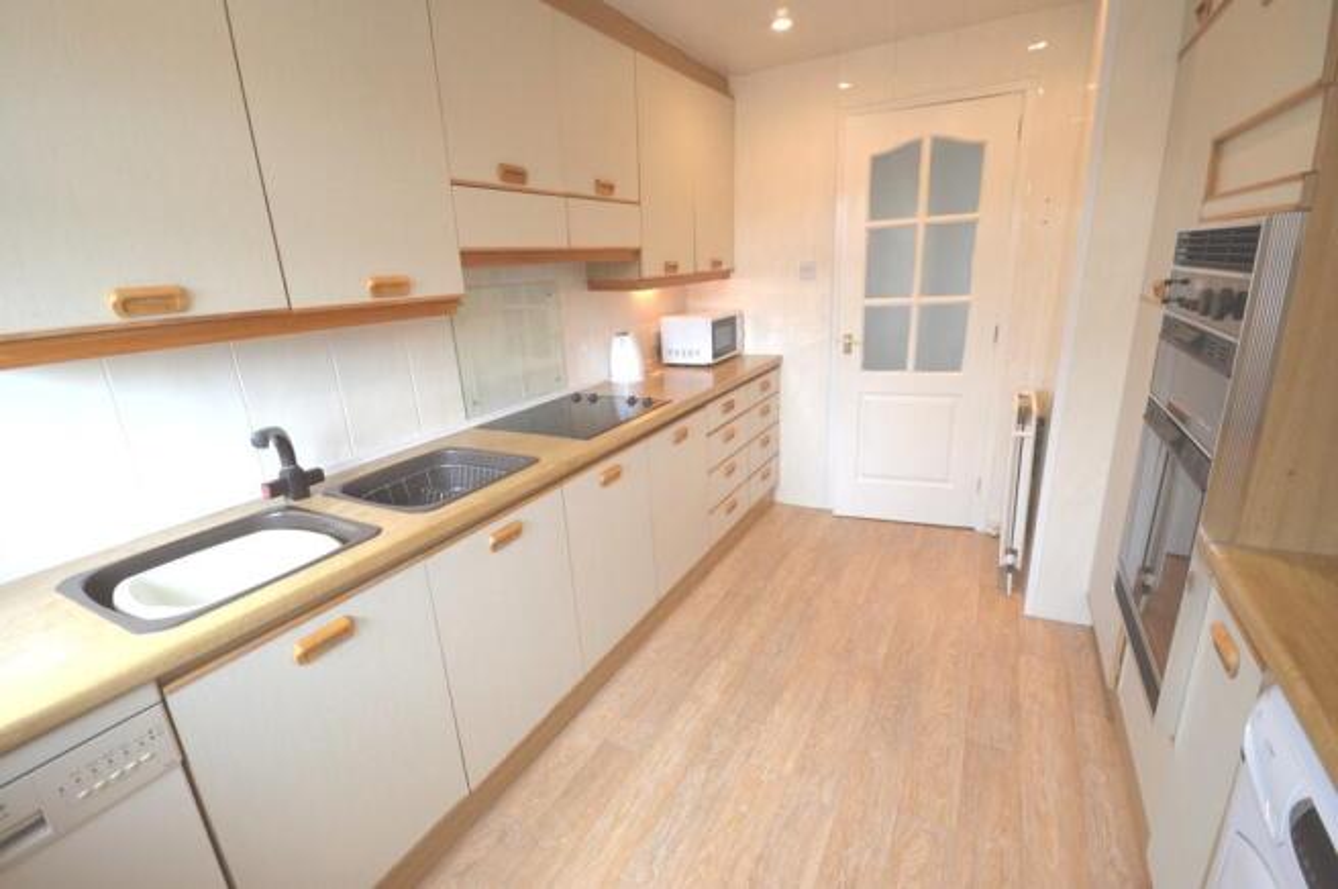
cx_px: 669
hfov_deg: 100.4
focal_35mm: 15
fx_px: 557
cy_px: 444
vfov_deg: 77.2
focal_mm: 10
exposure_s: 1/80
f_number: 4
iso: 400
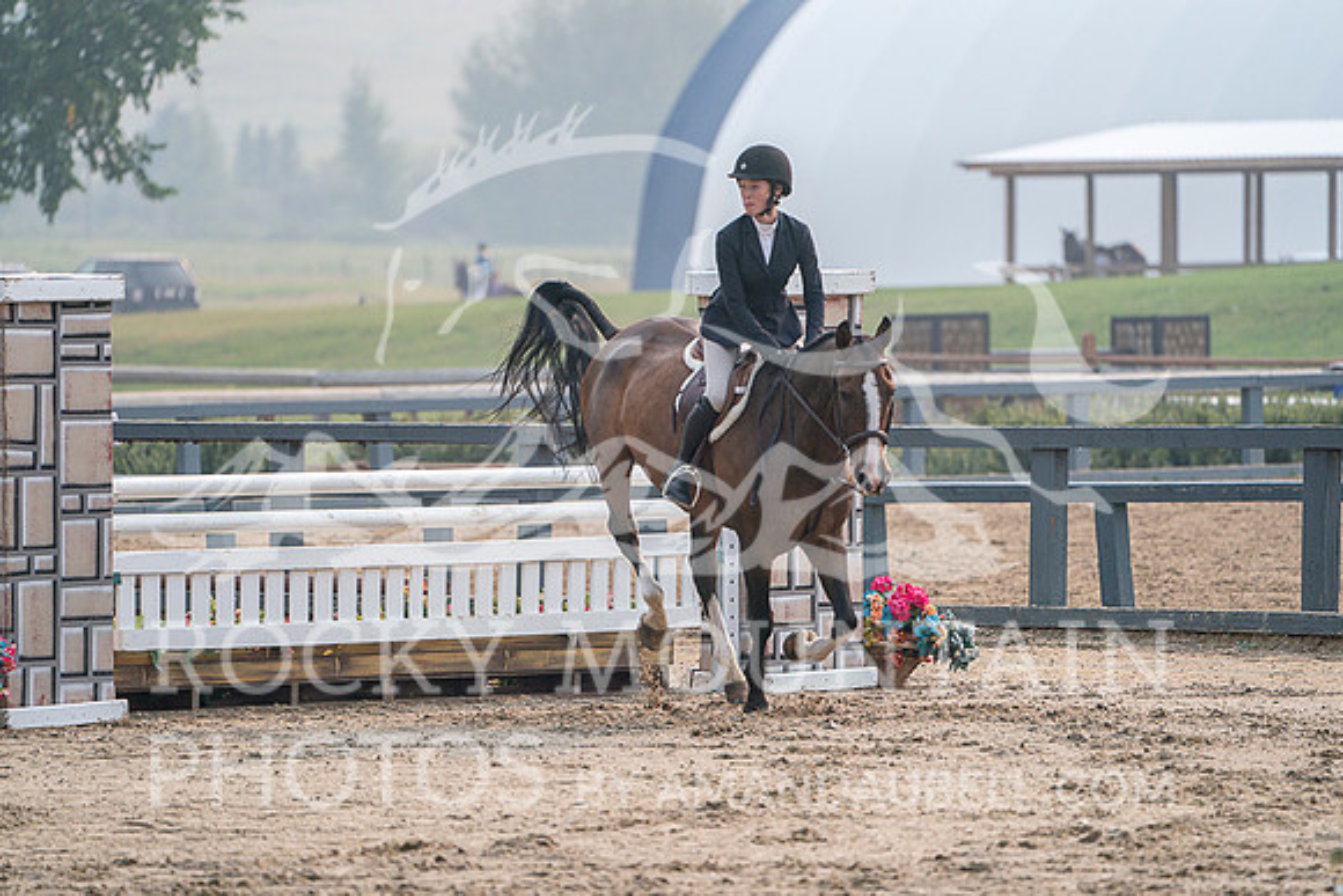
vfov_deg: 3.8
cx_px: 672
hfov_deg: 5.8
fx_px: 13358
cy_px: 448
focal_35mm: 358
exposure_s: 1/1000
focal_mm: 358
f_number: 5.6
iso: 500
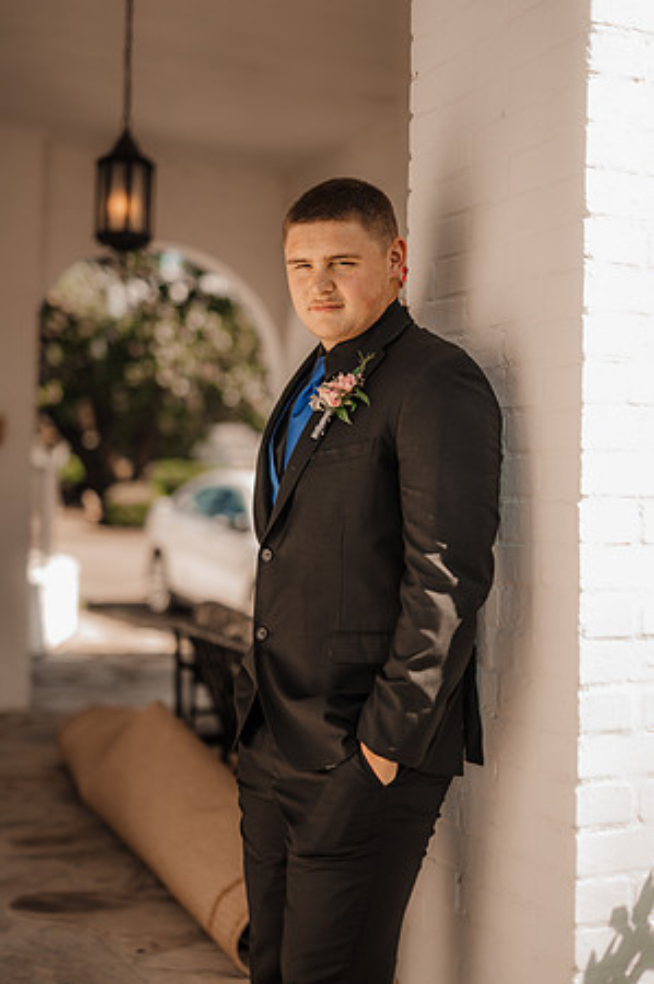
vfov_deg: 39.6
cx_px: 327
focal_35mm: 50
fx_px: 1366
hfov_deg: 26.9
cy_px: 492
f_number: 1.4
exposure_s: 1/1600
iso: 100
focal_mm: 50
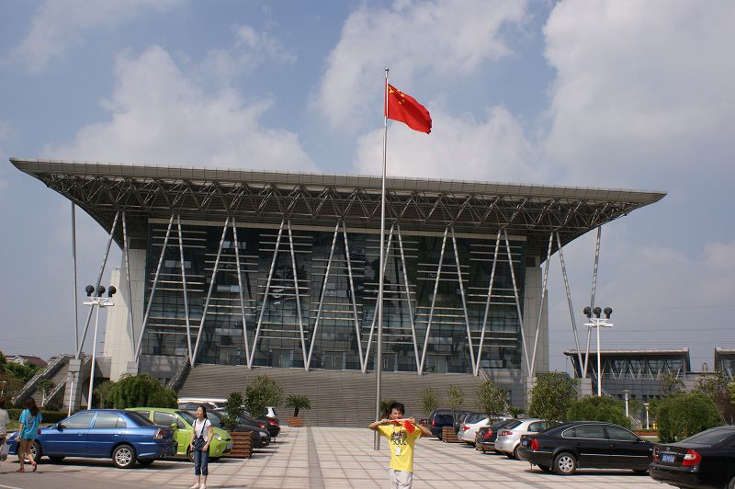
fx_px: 734
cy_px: 244
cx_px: 368
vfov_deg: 36.8
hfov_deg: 53.2
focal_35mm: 36
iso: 100
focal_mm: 24
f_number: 10
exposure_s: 1/250
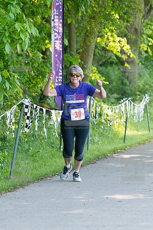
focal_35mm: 277
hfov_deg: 5.0
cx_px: 76
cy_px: 115
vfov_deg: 7.4
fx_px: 1770
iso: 4000
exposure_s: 1/1600
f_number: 5.6
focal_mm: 185
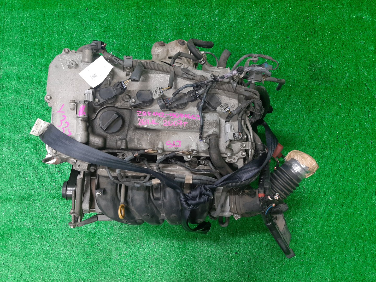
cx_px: 188
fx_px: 282
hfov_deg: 67.3
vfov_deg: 53.1
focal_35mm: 26
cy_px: 141
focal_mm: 3.93
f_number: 1.7
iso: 130
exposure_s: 1/50
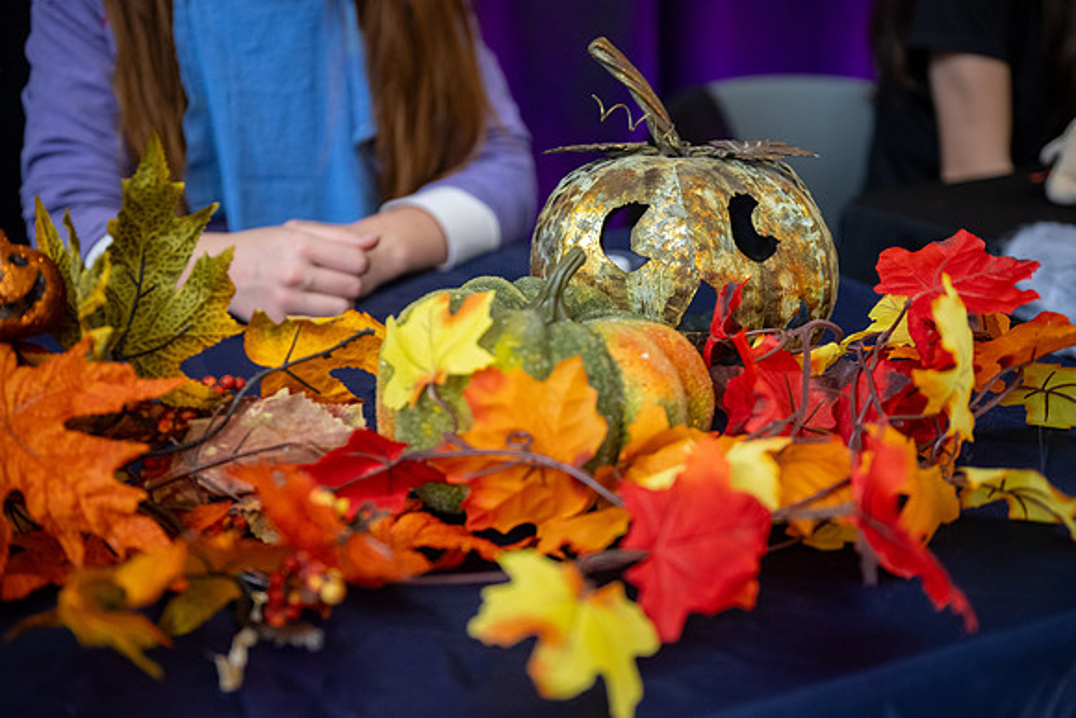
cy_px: 359
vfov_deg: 29.9
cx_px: 538
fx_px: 1345
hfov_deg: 43.6
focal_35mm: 45
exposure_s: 1/800
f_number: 2.8
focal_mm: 45
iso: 2000
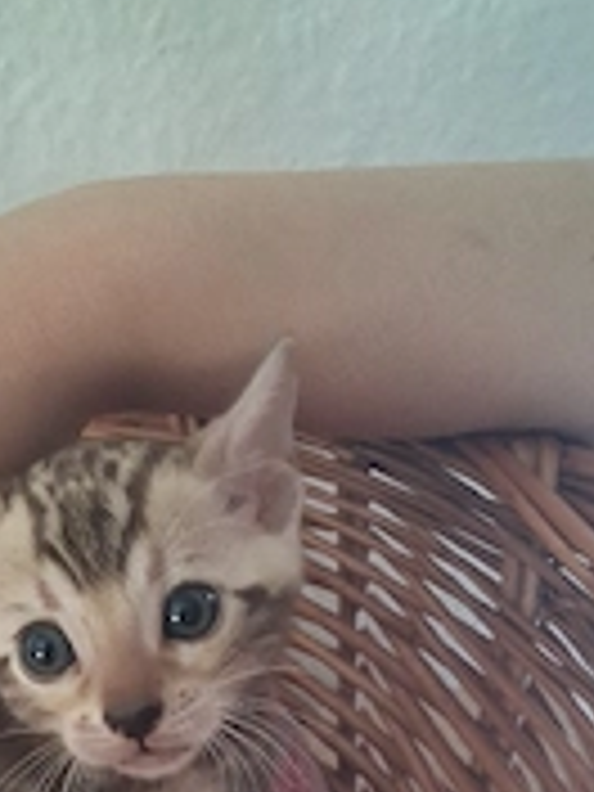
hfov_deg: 24.7
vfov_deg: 31.4
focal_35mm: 59
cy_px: 684
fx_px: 1350
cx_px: 198
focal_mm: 3.98
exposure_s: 1/25
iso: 640
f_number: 1.8
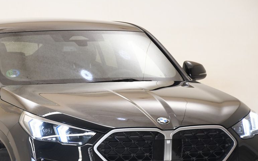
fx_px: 1413
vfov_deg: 6.5
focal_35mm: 201
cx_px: 88
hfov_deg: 10.4
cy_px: 130
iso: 640
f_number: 5.3
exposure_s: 1/25
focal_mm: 85
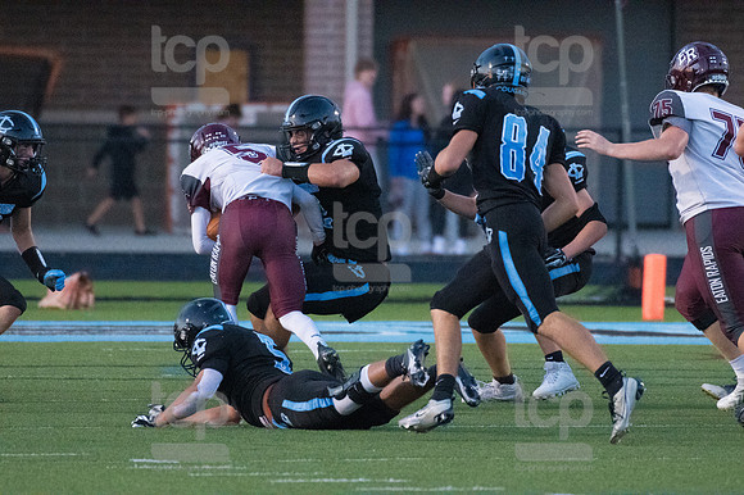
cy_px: 248
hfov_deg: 3.3
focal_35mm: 630
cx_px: 372
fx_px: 13012
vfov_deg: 2.2
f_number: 5.6
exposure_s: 1/2000
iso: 6400
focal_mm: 420
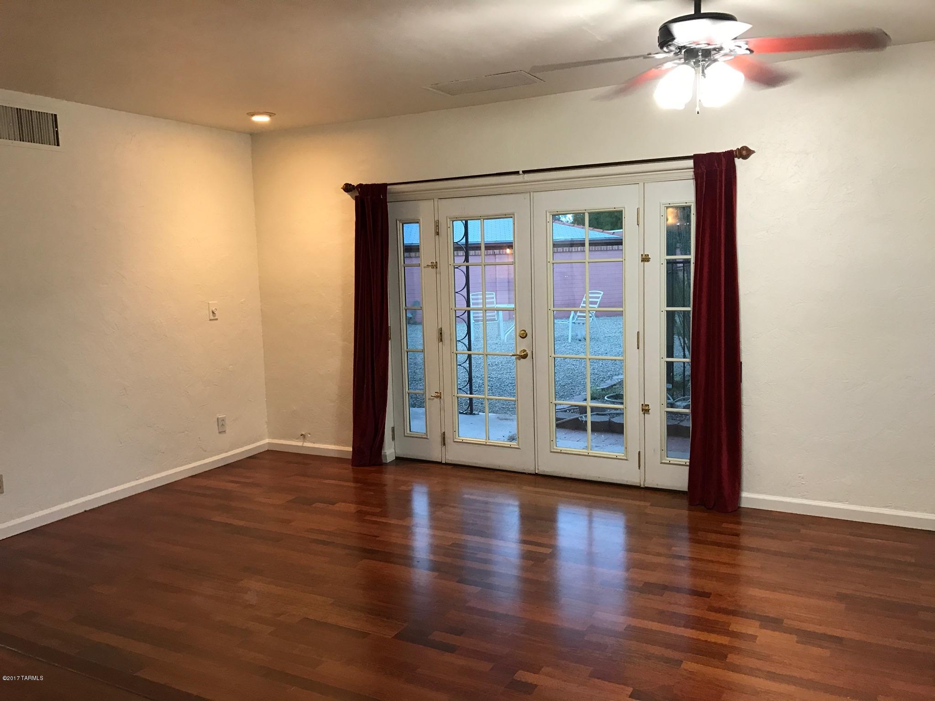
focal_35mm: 28
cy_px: 350
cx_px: 468
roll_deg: +1.2
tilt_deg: -5.6
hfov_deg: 63.4
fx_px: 756
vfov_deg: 49.7
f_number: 1.8
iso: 40
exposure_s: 1/17
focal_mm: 3.99
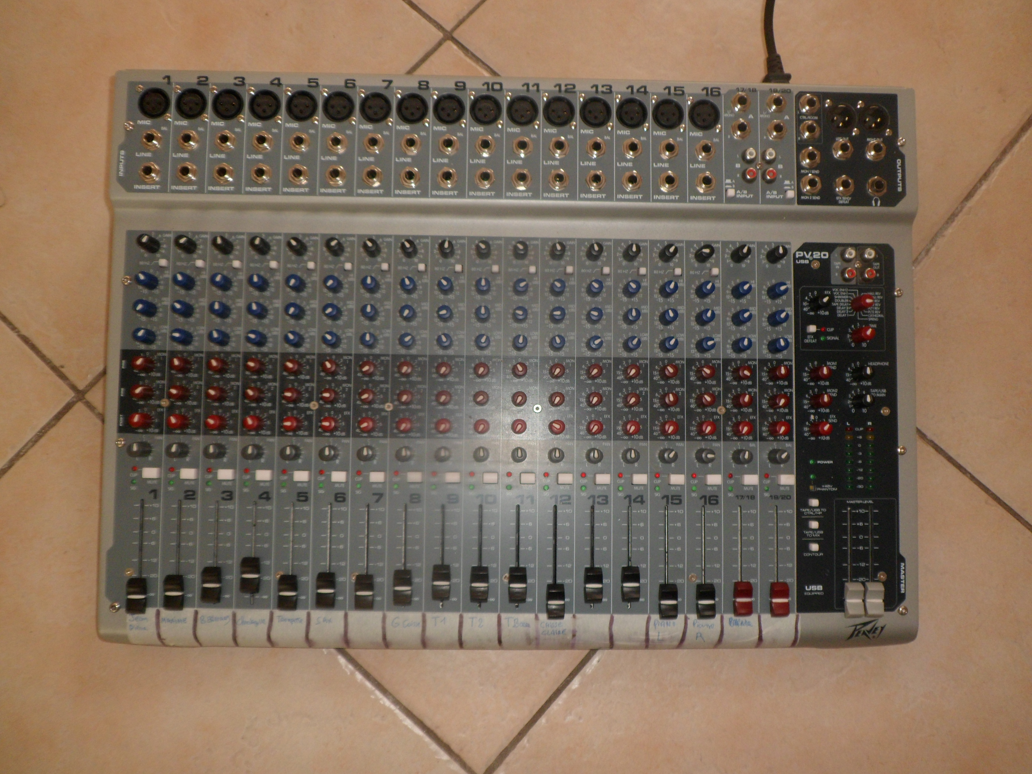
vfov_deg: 51.4
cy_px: 387
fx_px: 805
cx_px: 516
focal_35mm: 27
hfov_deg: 65.3
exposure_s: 1/45
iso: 100
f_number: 3.3
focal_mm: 4.9
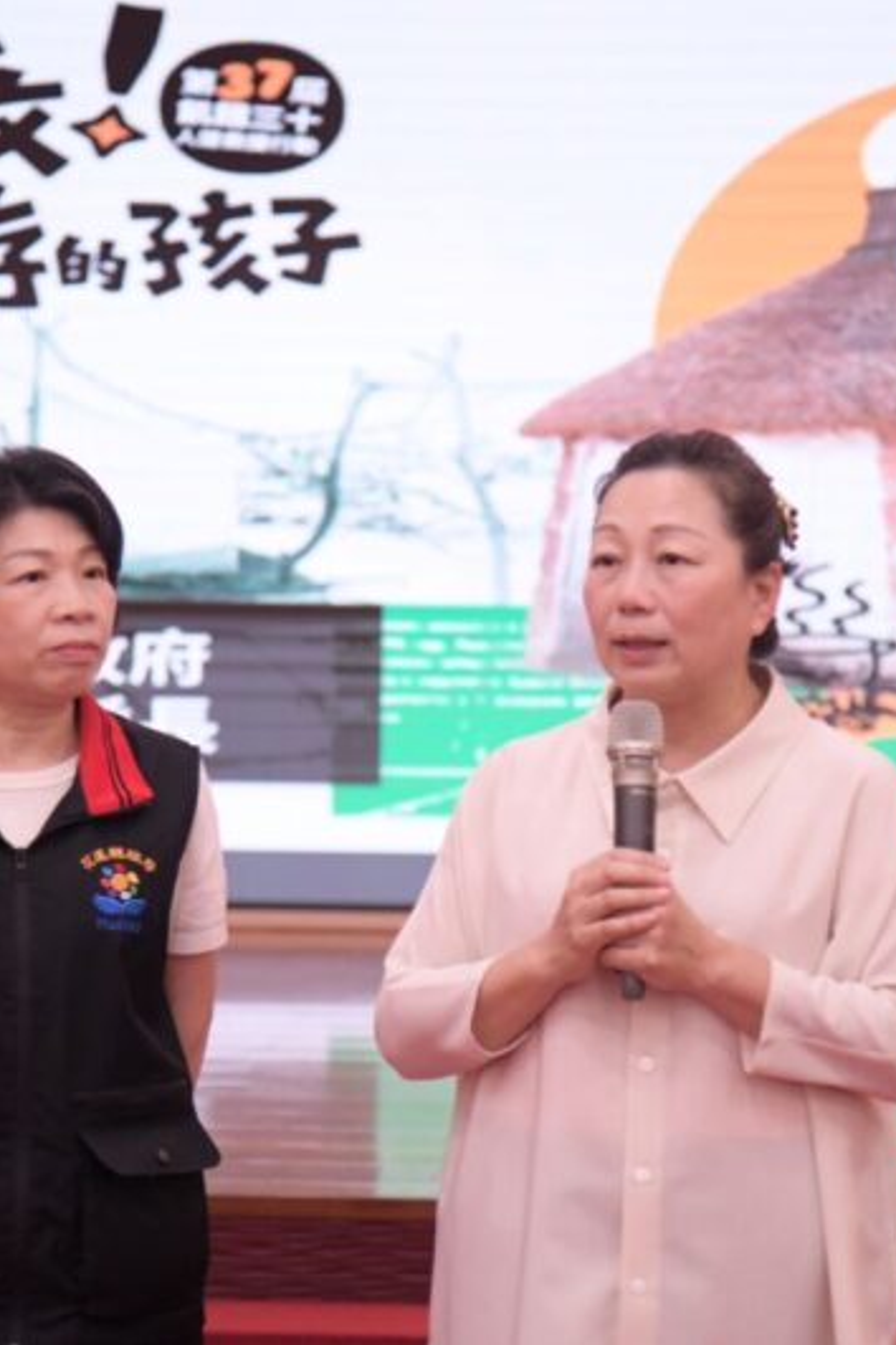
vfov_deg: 18.1
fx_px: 4218
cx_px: 443
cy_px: 672
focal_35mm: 113
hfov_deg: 12.1
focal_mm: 75
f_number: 4
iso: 2500
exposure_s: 1/400
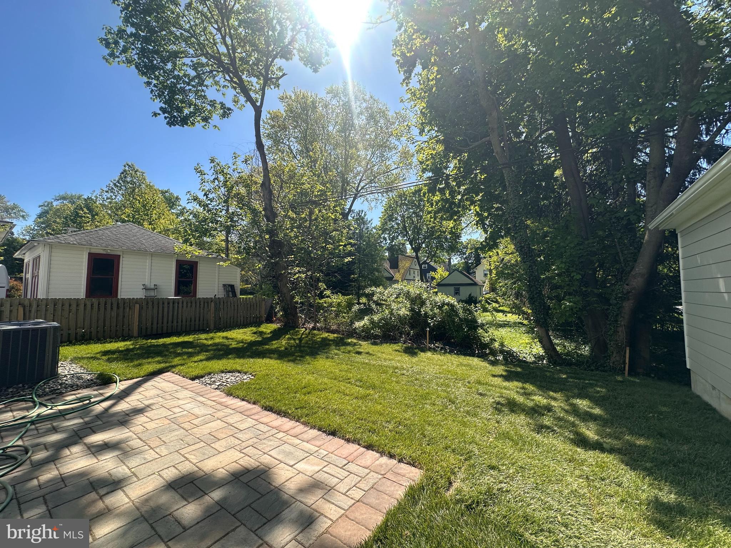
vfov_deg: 85.7
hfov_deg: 102.1
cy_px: 274
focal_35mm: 14
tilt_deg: +3.5
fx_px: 296
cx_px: 366
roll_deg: -0.3
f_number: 2.2
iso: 50
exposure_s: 1/1014
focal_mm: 2.22
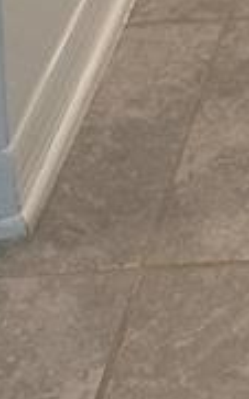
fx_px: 1989
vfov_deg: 9.5
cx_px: 875
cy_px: -712
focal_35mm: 183
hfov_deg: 6.3
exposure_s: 1/60
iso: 100
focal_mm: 5.7
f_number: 1.5
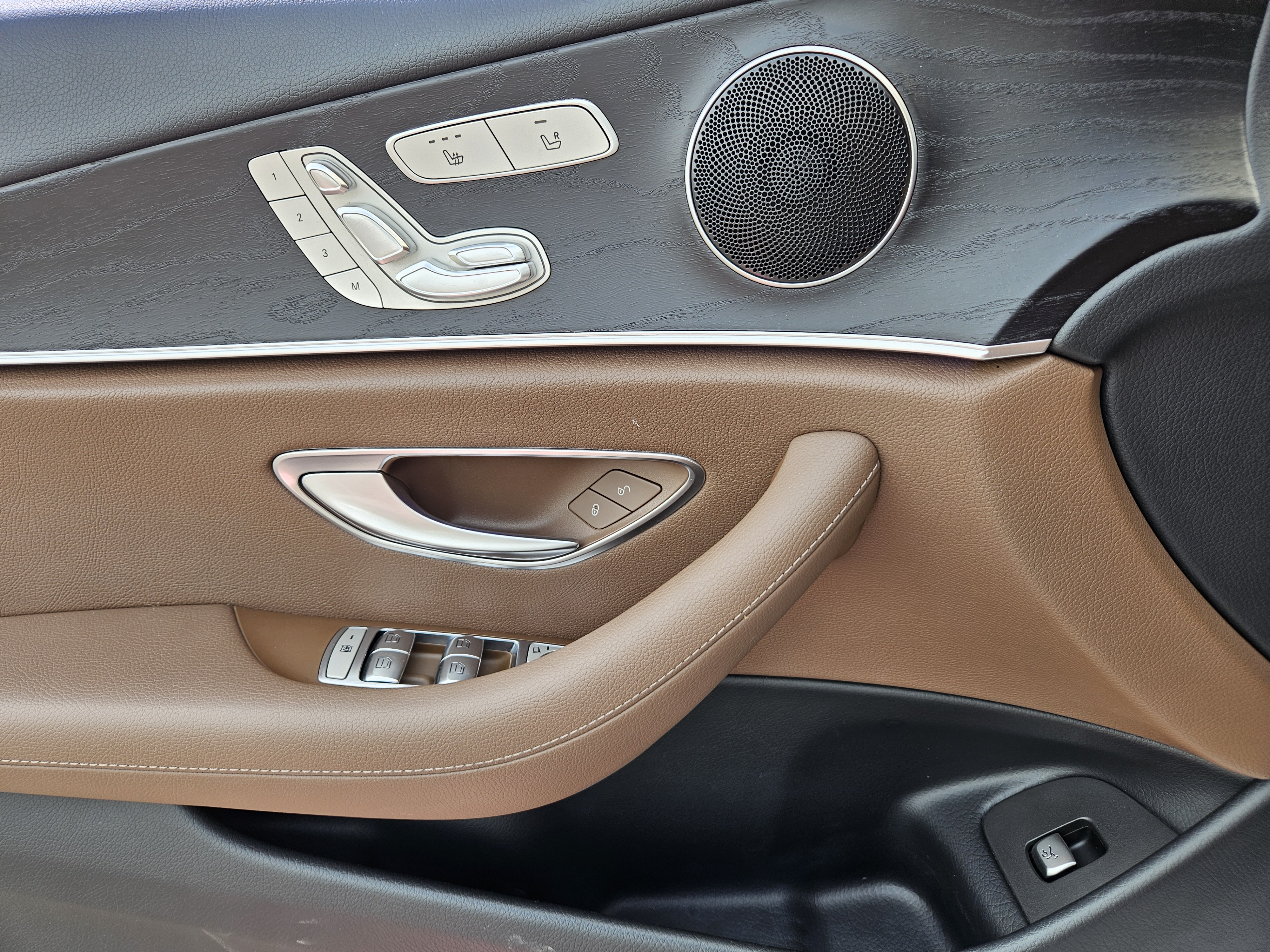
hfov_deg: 73.9
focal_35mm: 23
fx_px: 844
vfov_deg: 58.9
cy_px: 476
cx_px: 635
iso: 25
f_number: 1.8
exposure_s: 1/180
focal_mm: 5.4
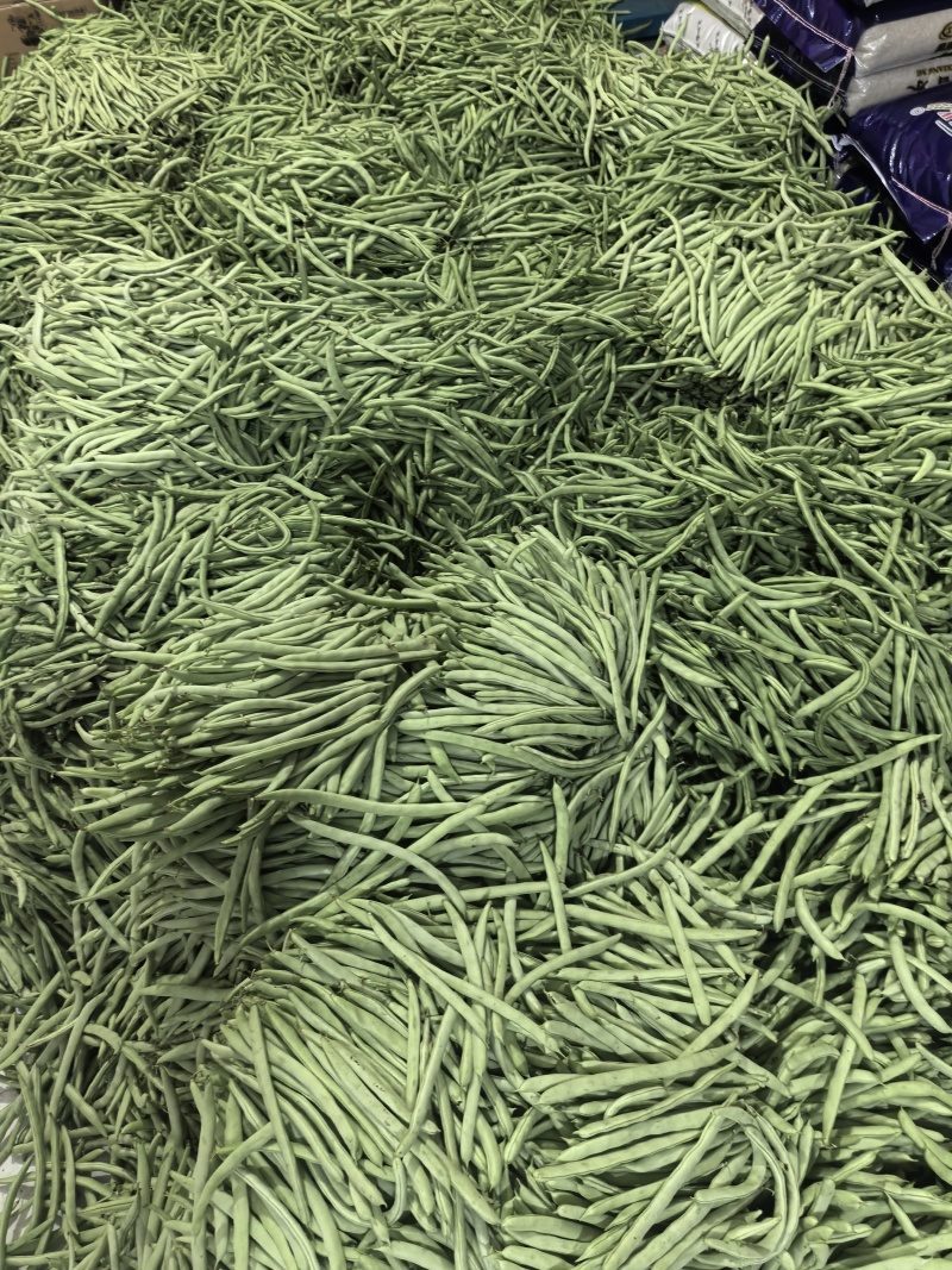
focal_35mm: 27
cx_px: 476
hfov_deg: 51.3
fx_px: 990
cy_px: 635
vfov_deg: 65.3
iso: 320
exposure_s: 1/33.3
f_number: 1.4
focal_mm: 5.75
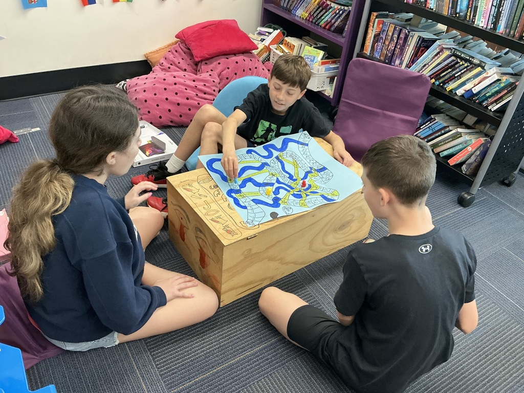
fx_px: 424
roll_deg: -6.8
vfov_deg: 49.7
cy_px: 196
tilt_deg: -36.7
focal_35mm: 28
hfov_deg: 63.4
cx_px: 262
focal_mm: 3
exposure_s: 1/60
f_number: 1.8
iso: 125
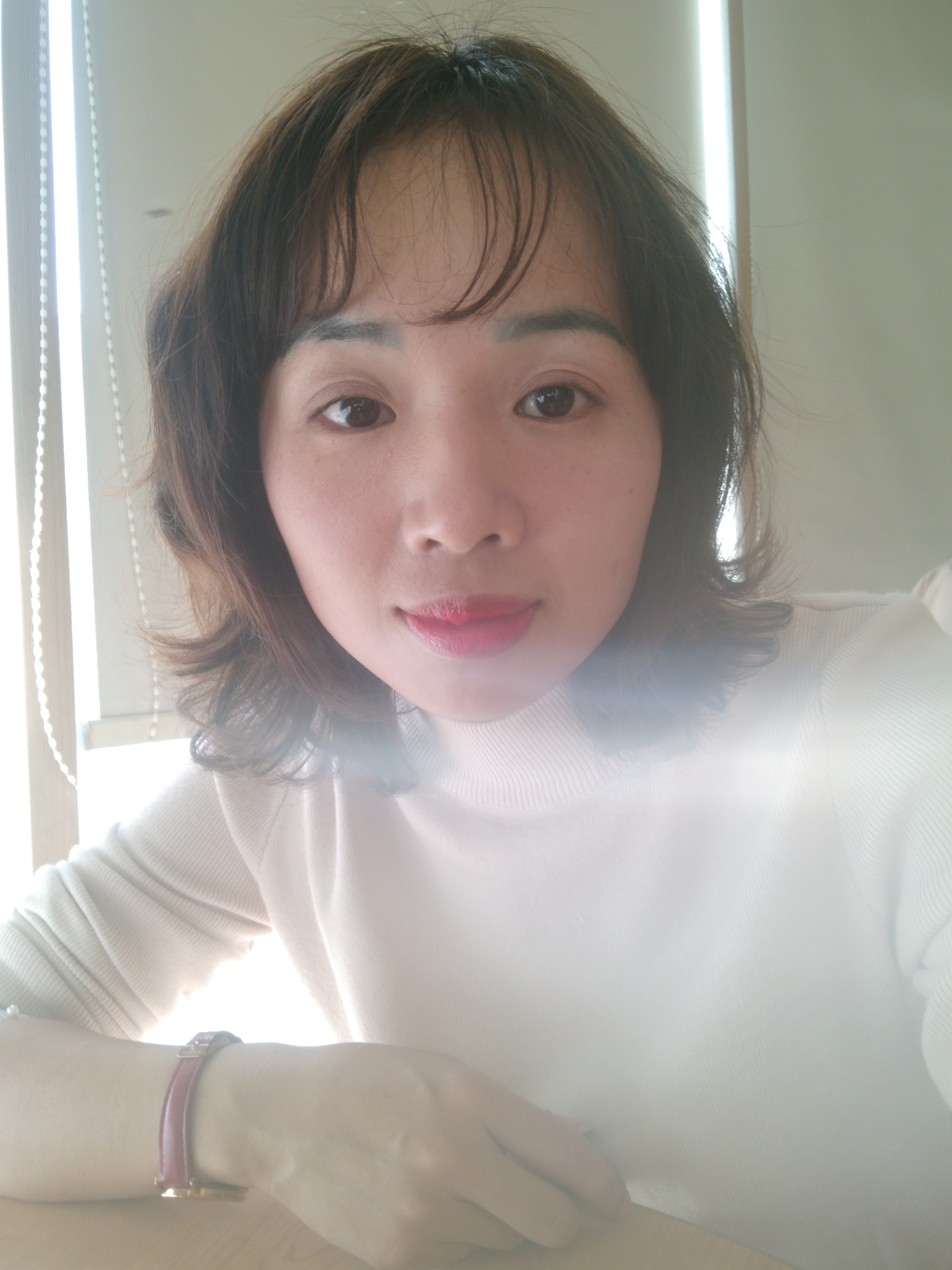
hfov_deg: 63.4
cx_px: 476
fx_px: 770
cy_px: 635
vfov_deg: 79.0
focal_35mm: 21
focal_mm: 3.57
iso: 100
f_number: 2
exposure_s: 1/159
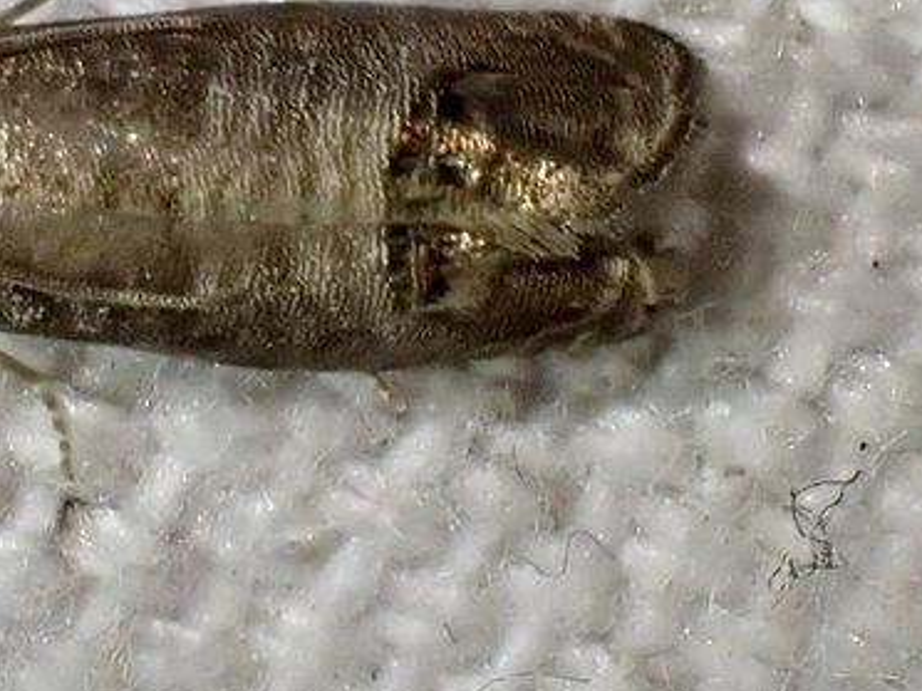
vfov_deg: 8.6
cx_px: 196
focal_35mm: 172
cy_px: 189
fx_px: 4581
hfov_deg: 11.5
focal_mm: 18
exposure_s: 1/100
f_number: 6.3
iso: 500
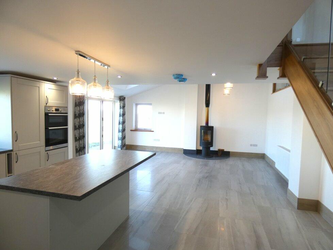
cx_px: 166
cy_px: 125
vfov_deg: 66.0
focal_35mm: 20
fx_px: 192
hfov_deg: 81.8
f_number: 2.8
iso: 125
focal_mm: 3.6
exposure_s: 1/60
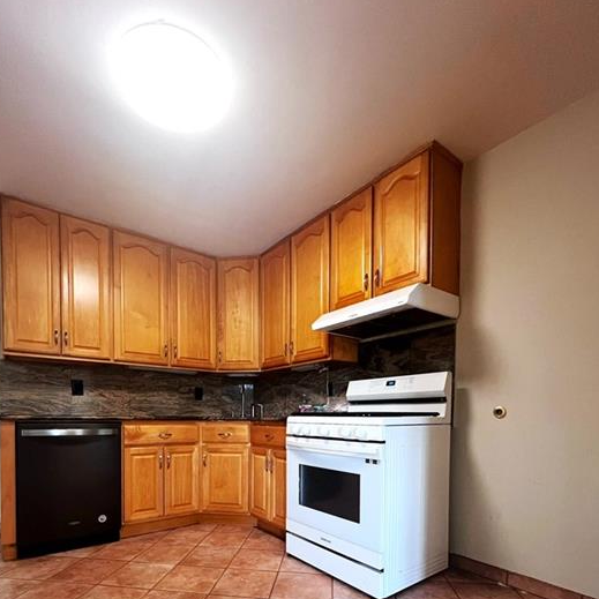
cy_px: 430
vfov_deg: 79.1
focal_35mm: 17
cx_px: 278
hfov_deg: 83.8
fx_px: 333
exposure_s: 1/60
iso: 250
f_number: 1.8
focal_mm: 1.57
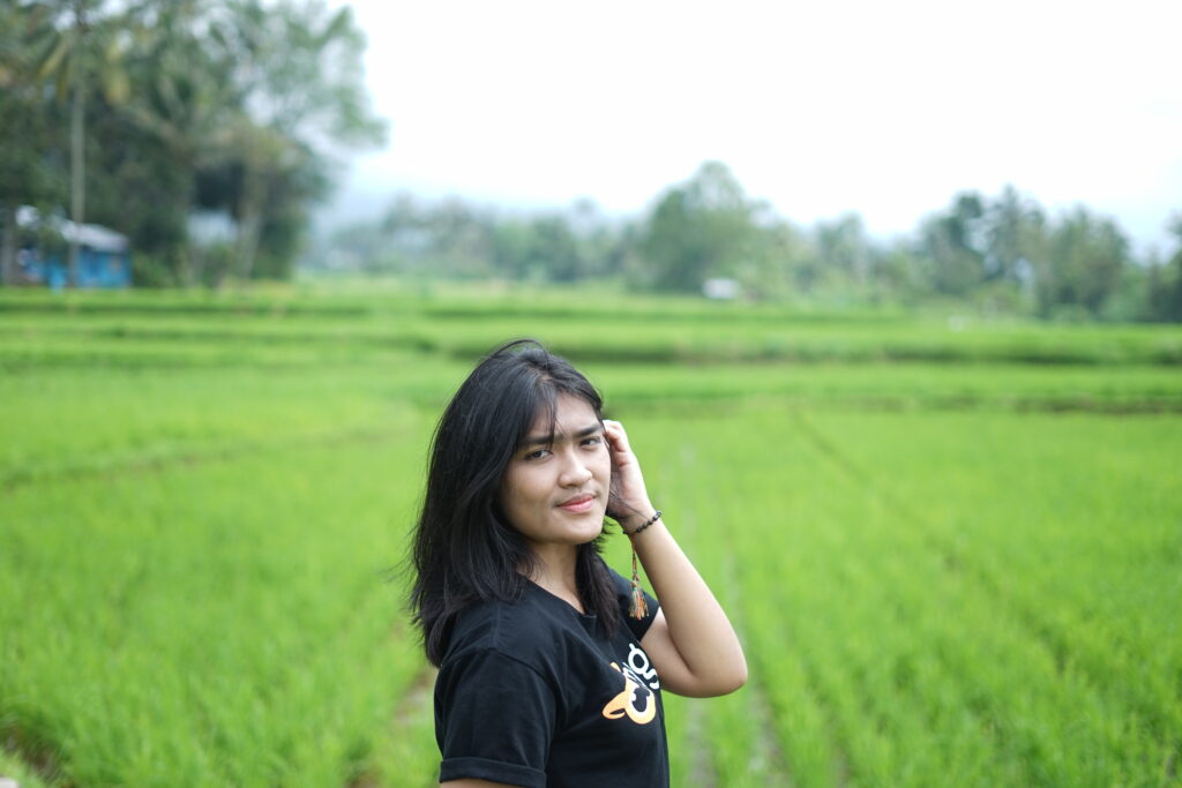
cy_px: 394
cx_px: 591
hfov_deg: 39.6
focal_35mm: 50
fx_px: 1642
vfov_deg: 27.0
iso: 50
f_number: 2
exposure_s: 1/640
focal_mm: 50
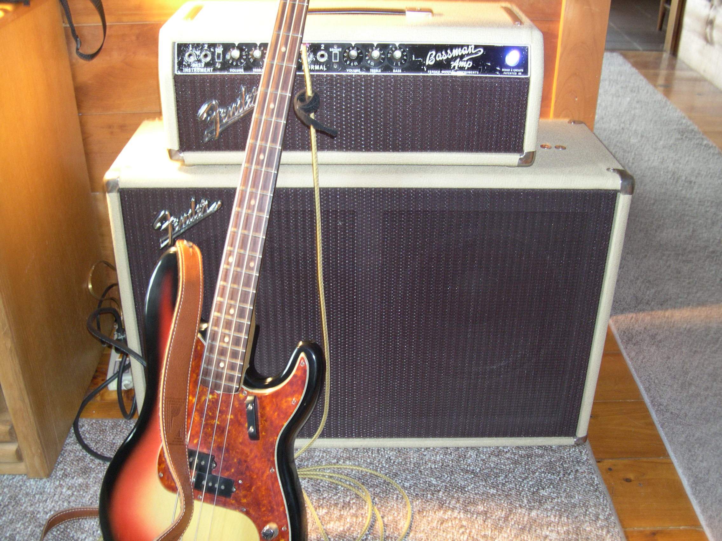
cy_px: 270
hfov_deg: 49.0
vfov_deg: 37.7
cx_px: 361
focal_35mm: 38
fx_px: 793
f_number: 2.8
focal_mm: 8
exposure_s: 1.09
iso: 200
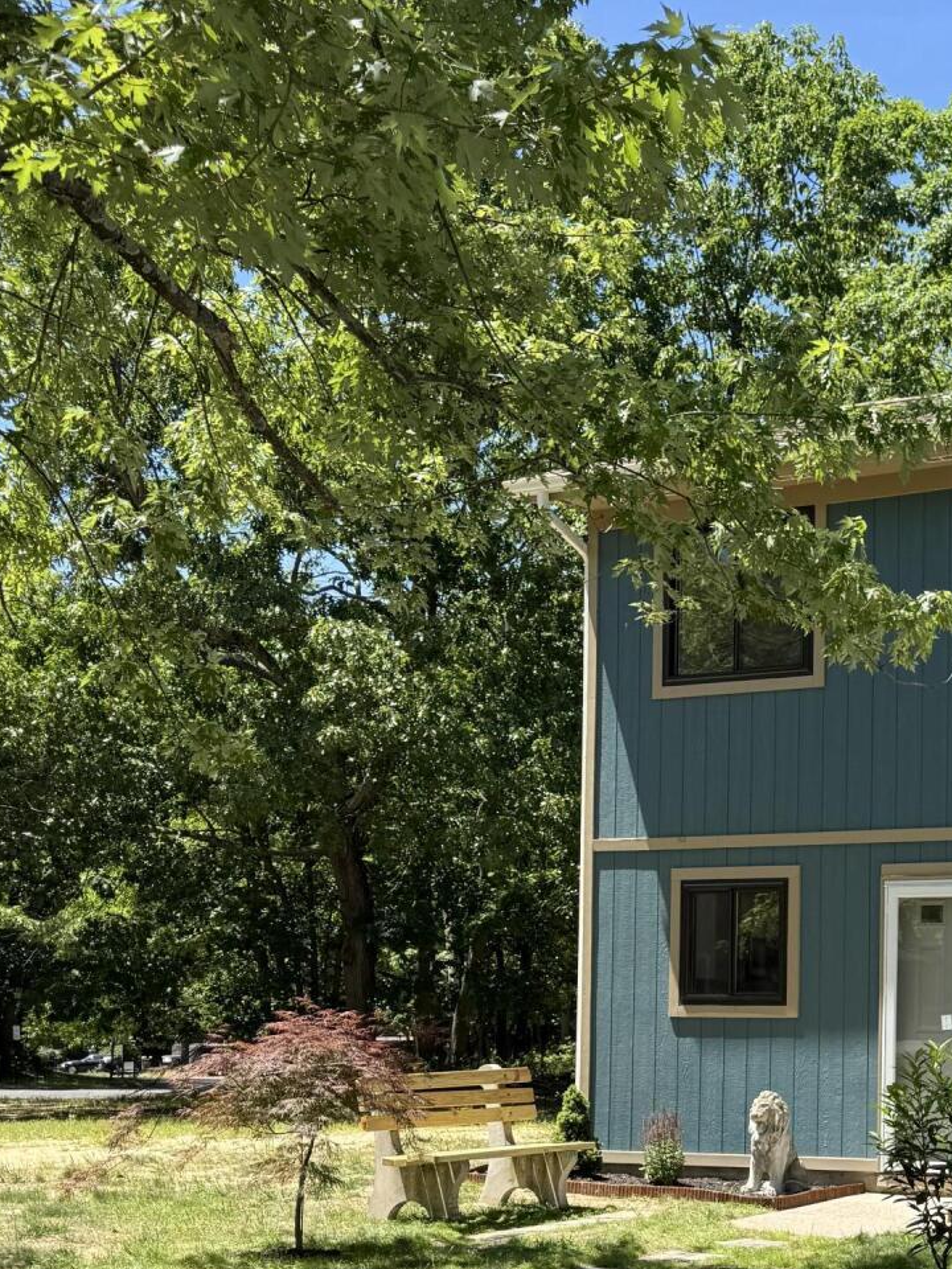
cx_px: 964
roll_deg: -1.3
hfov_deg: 27.4
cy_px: 940
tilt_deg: +3.7
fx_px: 1833
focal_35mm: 50
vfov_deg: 37.3
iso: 80
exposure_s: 1/1250
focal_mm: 6.76
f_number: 1.78
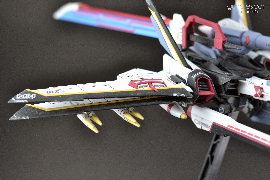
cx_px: 135
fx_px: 562
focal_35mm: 75
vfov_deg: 18.2
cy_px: 90
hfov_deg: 27.0
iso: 400
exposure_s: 1/80
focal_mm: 50
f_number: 3.5
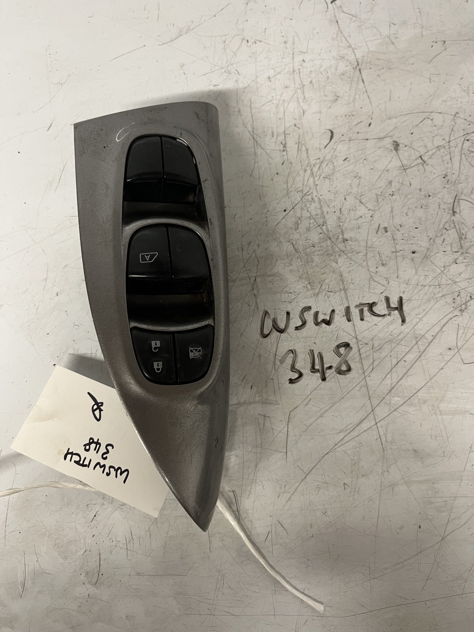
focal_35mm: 26
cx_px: 237
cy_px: 316
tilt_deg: -76.2
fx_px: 475
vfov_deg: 67.3
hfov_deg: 53.1
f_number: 1.6
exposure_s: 1/50
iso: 125
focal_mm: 5.1
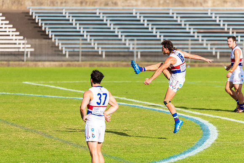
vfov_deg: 2.9
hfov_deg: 4.4
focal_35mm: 470
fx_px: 3188
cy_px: 82
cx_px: 122
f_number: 6
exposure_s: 1/5000
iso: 1000
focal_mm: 450
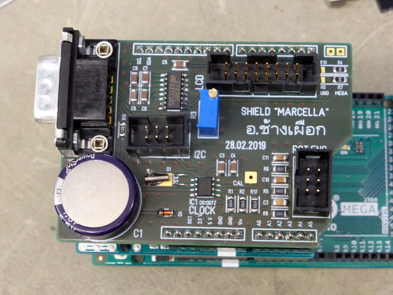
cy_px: 148
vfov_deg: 16.2
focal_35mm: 91
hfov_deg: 21.5
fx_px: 1033
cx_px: 196
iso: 400
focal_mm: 15.1
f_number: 5.2
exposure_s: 1/10
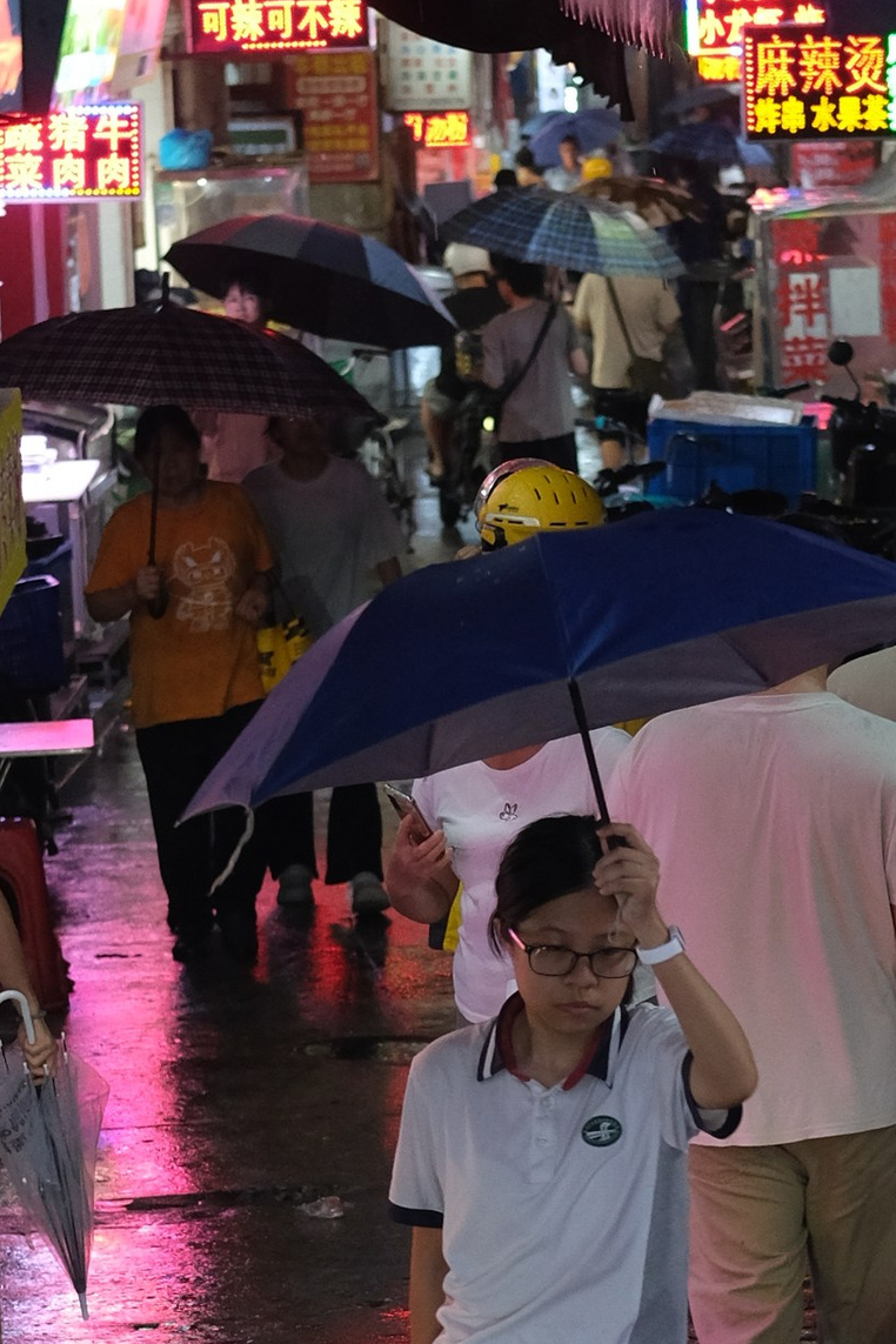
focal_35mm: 178
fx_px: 6645
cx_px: 524
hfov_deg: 7.7
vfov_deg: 11.5
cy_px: 781
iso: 1250
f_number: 2.5
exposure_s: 1/150
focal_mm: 35
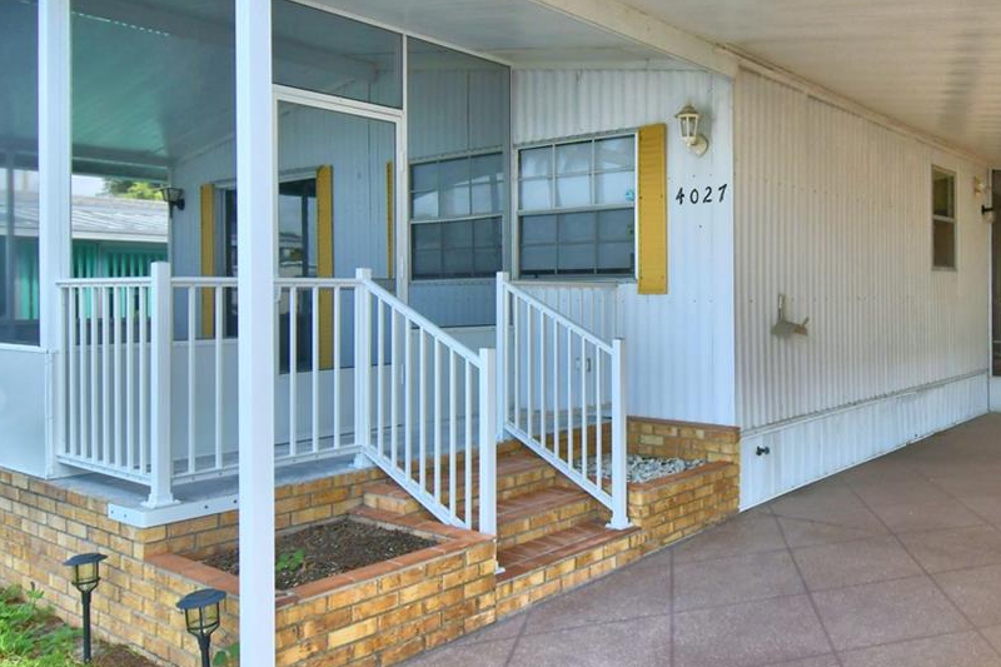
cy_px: 300
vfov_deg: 43.5
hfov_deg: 60.1
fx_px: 834
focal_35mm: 30
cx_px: 686
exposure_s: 1/500
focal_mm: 10
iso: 140
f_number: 4.5
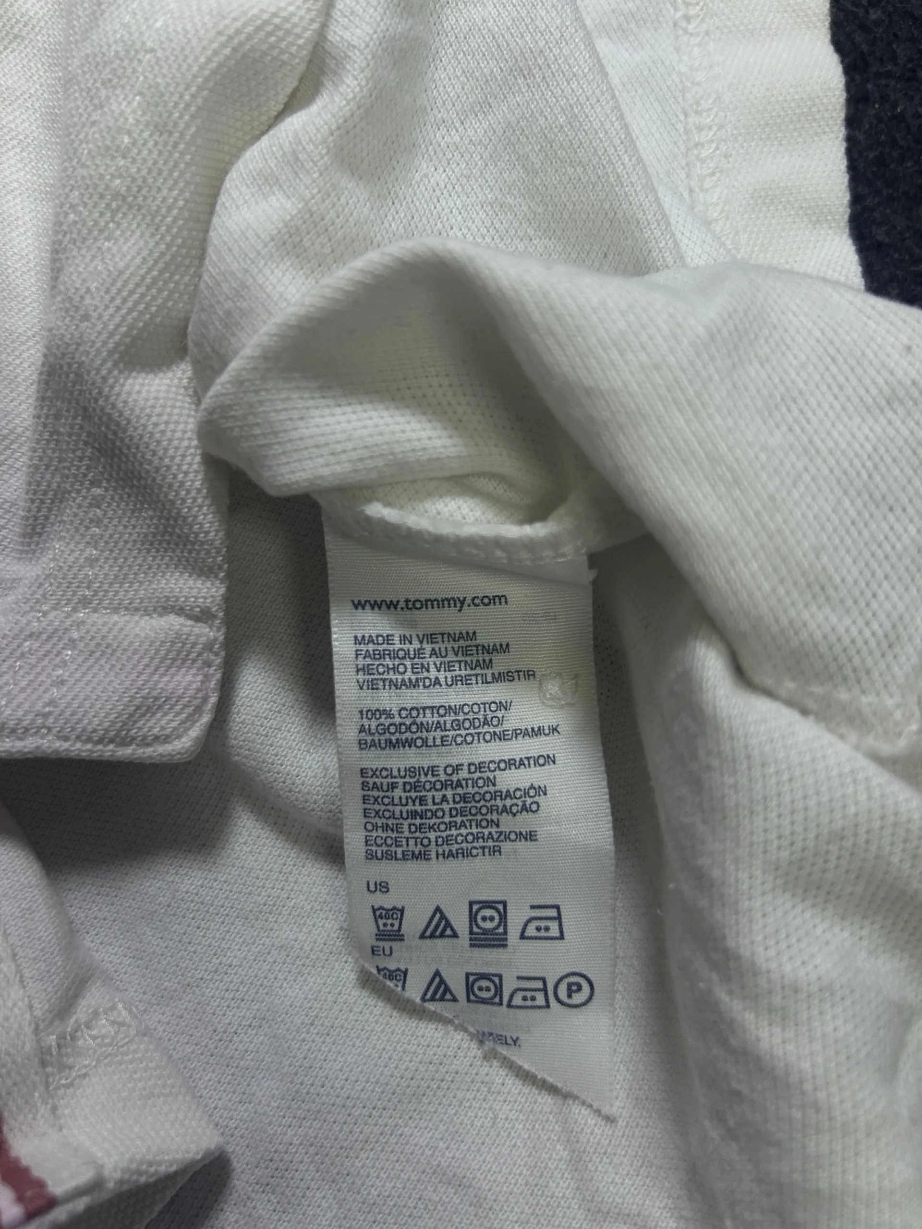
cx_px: 461
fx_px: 923
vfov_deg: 67.3
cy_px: 614
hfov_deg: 53.1
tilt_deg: -59.3
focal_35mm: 26
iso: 125
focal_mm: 5.7
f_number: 1.5
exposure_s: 1/100
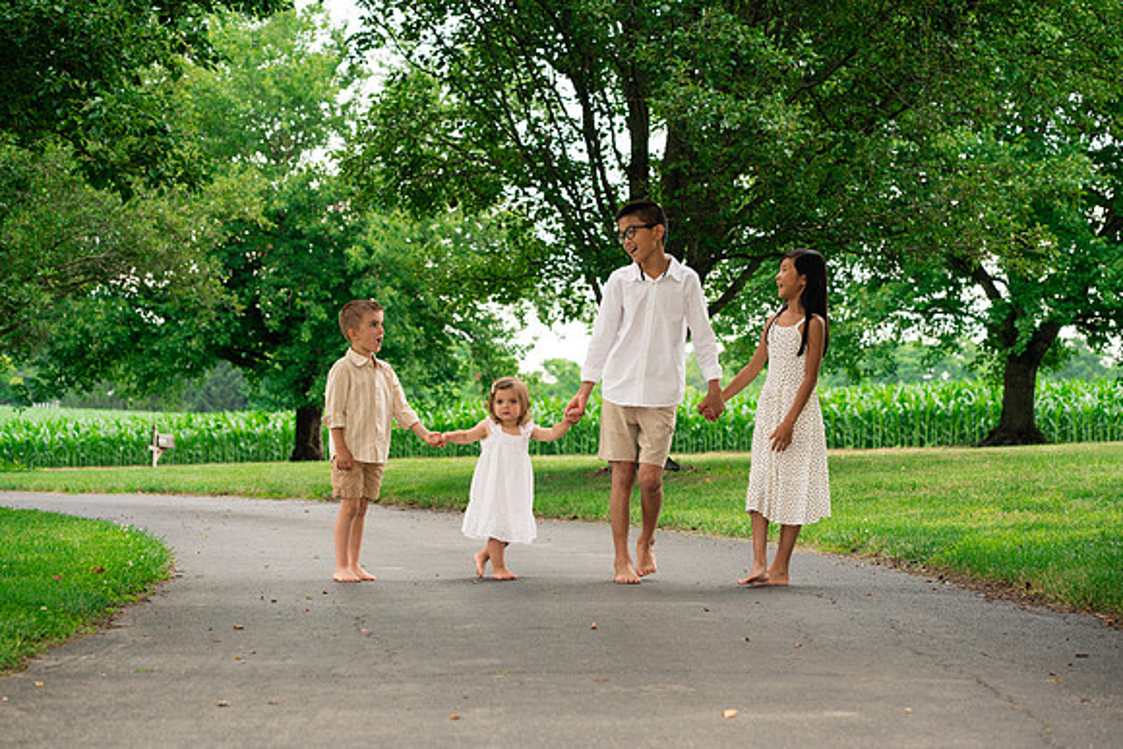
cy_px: 374
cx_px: 562
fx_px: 2652
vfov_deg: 16.1
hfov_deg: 23.9
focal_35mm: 85
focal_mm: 85
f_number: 5
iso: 400
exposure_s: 1/320
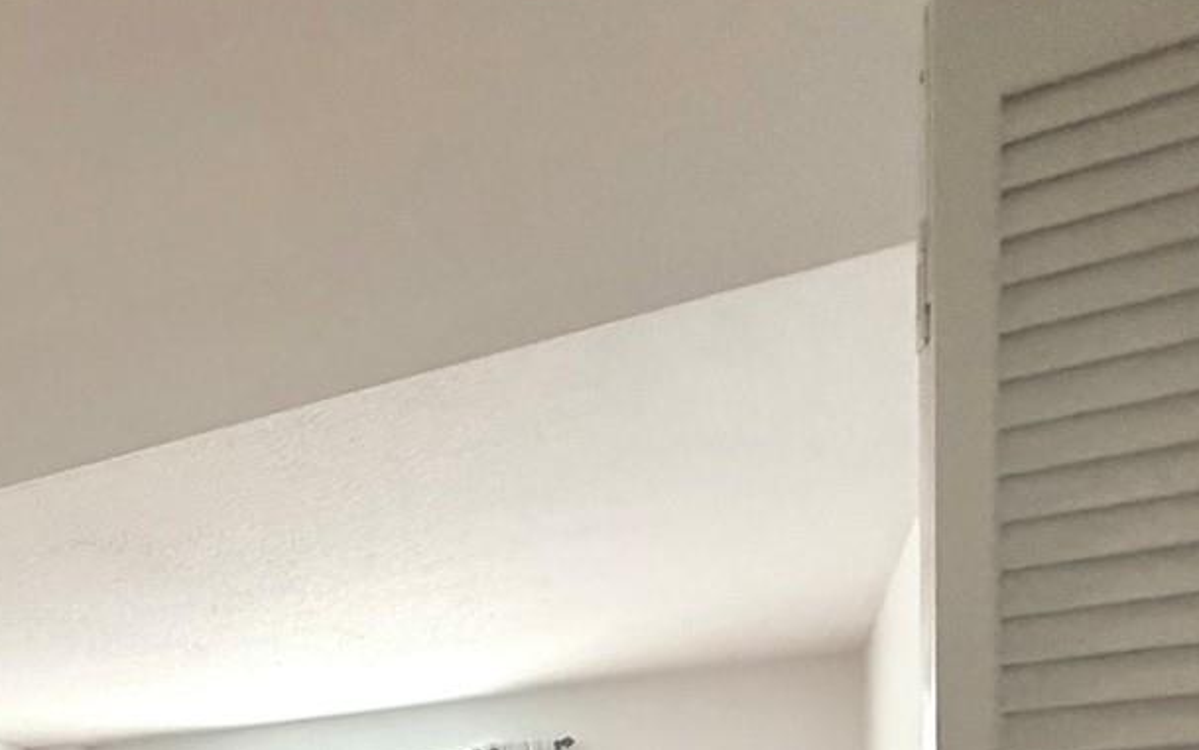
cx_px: -234
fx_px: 1275
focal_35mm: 39
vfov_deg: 27.5
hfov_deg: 37.9
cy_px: 967
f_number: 2.2
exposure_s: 1/120
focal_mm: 2.22
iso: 320
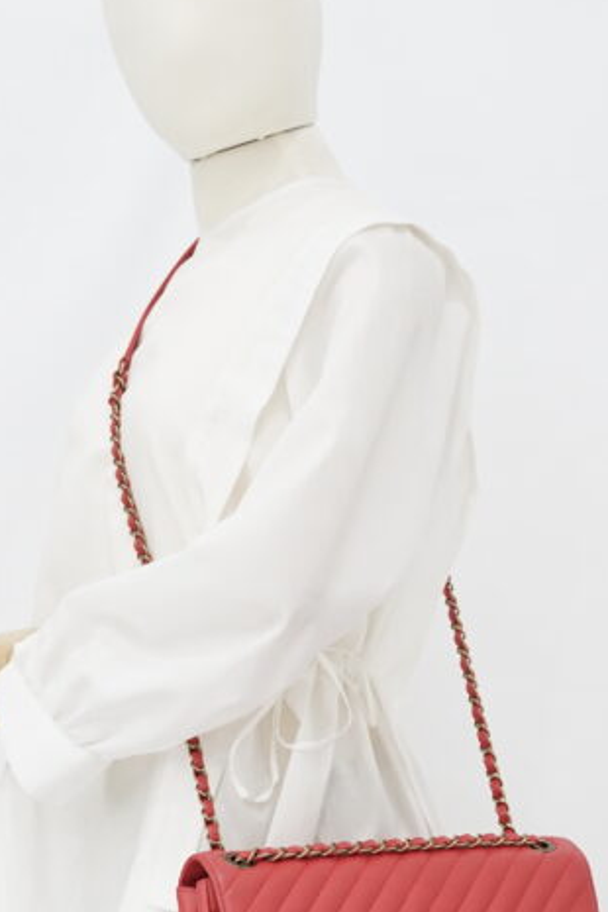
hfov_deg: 12.4
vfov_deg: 18.3
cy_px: 818
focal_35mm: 110
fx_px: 2786
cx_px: 252
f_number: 6.3
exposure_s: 1/8
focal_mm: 50
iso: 640
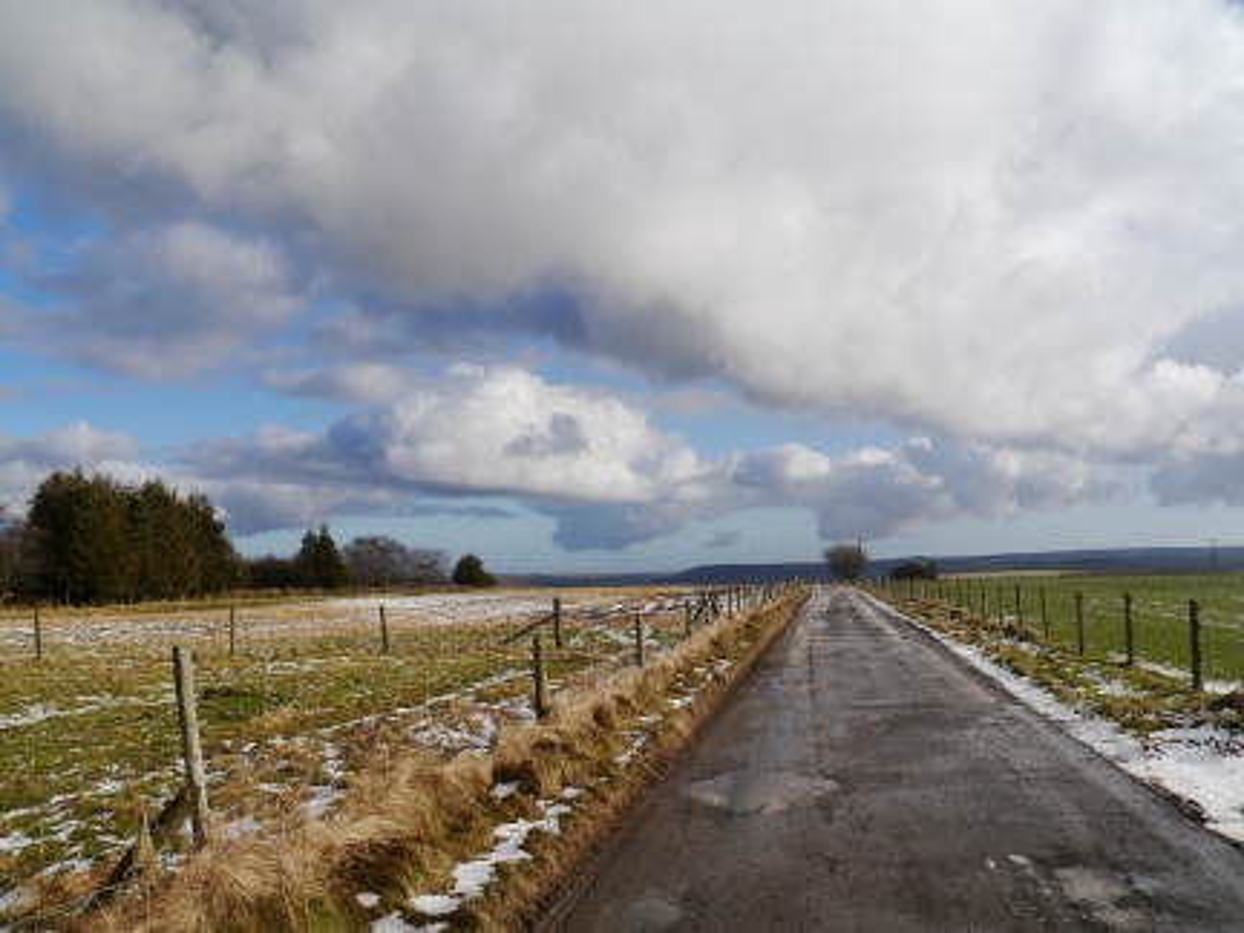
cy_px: 466
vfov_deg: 49.7
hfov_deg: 63.4
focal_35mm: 28
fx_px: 1006
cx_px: 622
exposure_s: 1/500
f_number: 8
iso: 160
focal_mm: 14
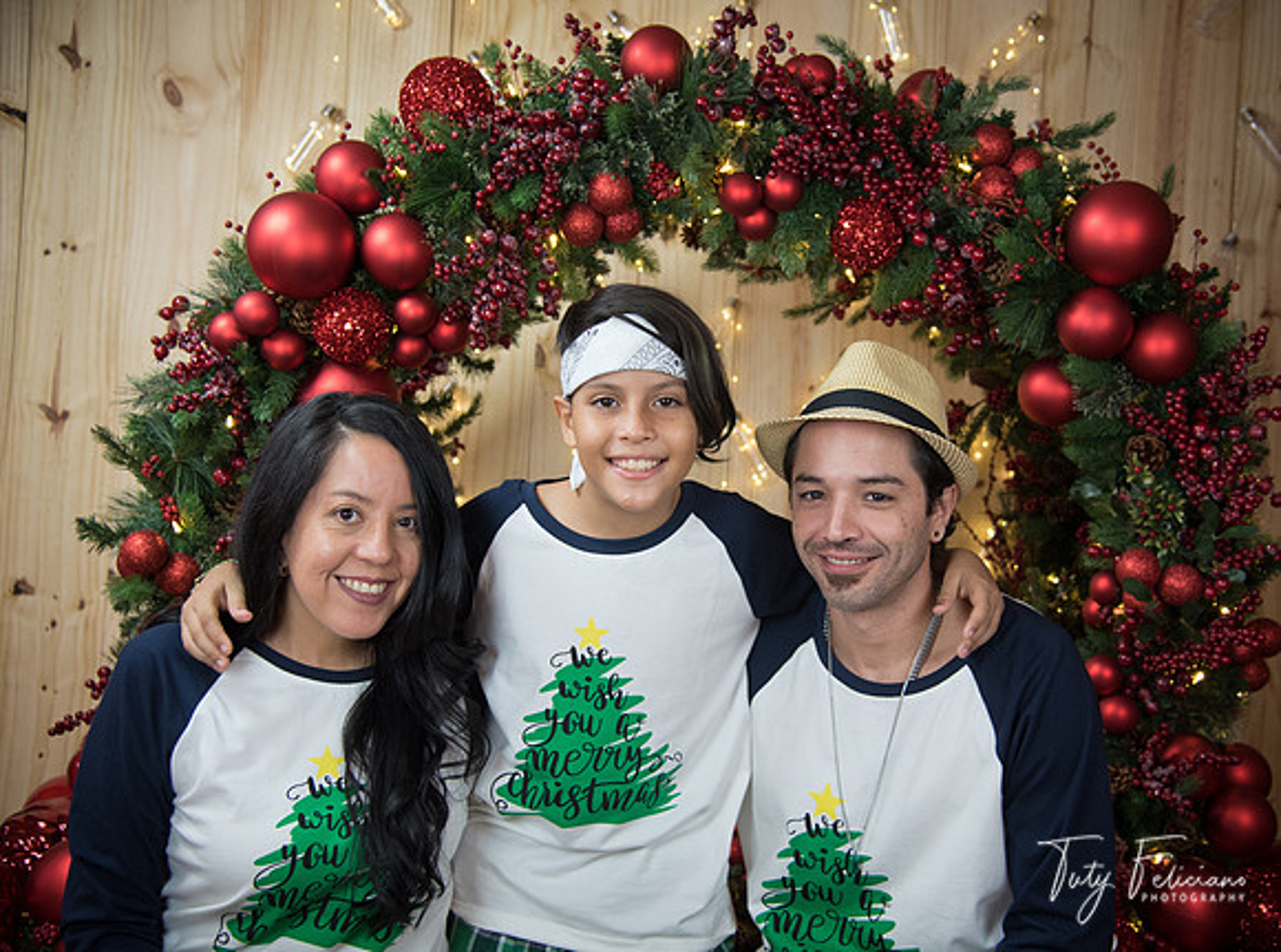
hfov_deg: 46.0
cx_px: 713
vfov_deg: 35.1
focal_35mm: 41
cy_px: 476
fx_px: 1505
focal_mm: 38
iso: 1000
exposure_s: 1/60
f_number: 4
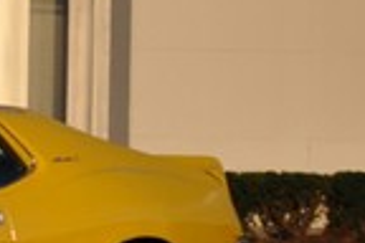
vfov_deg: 0.8
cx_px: -264
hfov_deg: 1.2
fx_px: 16870
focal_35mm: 1664
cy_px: 151
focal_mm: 200
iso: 450
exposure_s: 1/1000
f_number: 5.6
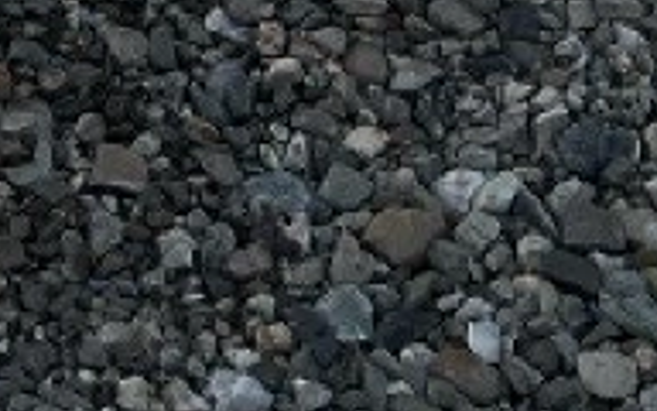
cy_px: -1490
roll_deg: +4.6
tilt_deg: -16.4
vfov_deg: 5.5
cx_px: -243
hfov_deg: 10.7
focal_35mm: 191
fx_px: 3420
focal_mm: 5.1
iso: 125
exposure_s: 1/121
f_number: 1.6
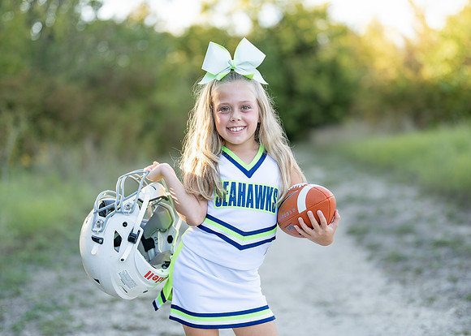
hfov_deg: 33.3
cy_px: 164
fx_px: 788
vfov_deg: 24.1
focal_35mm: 59
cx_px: 239
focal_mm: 50
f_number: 1.2
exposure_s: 1/1000
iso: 100
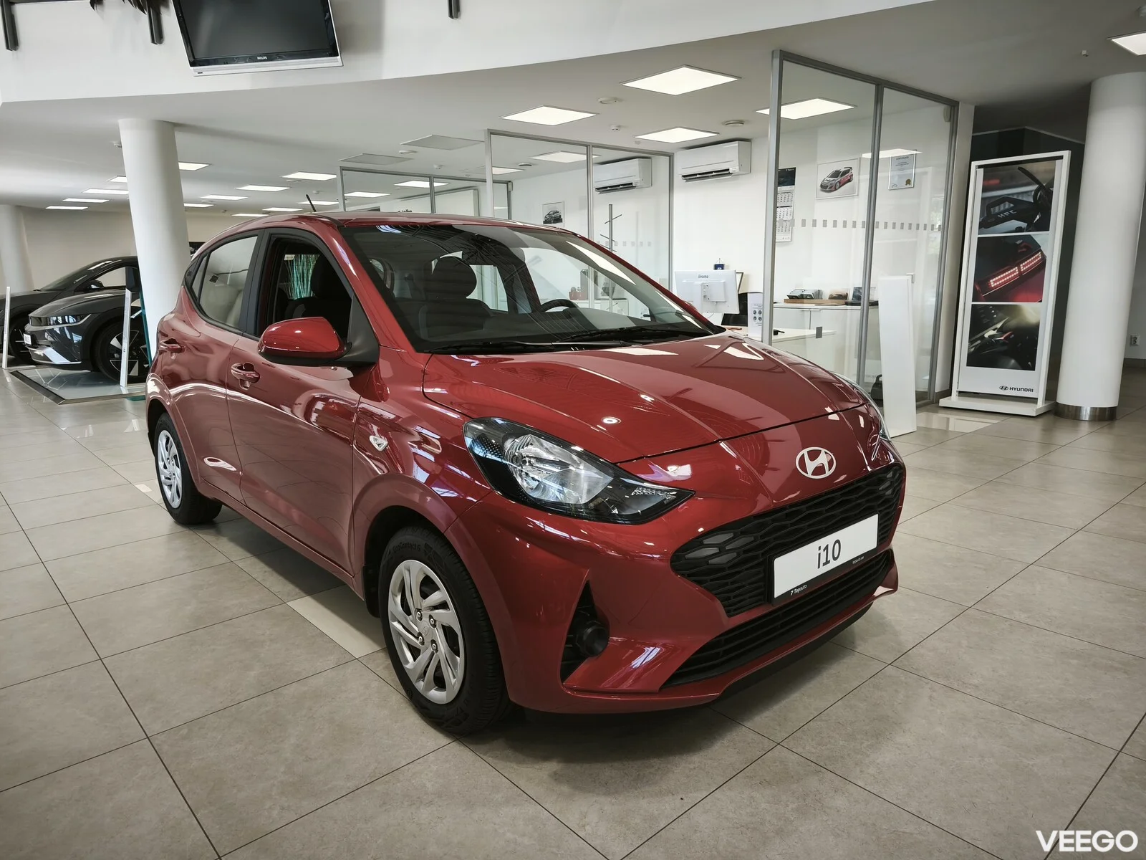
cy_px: 430
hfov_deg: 73.9
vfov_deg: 58.9
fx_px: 761
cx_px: 573
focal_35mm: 23
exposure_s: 1/100
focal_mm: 5.35
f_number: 1.7
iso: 125
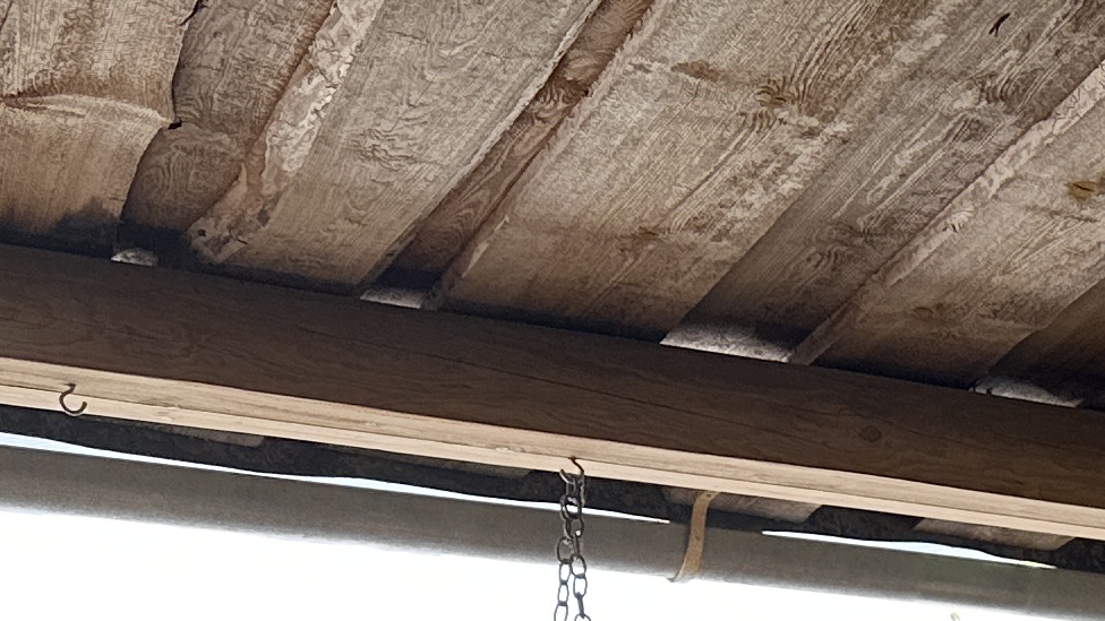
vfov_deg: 10.0
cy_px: 1439
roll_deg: -1.7
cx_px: 1843
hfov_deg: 17.1
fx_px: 3164
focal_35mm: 108
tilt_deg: -4.6
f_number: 1.78
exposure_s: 1/611
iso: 80
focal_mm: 6.86
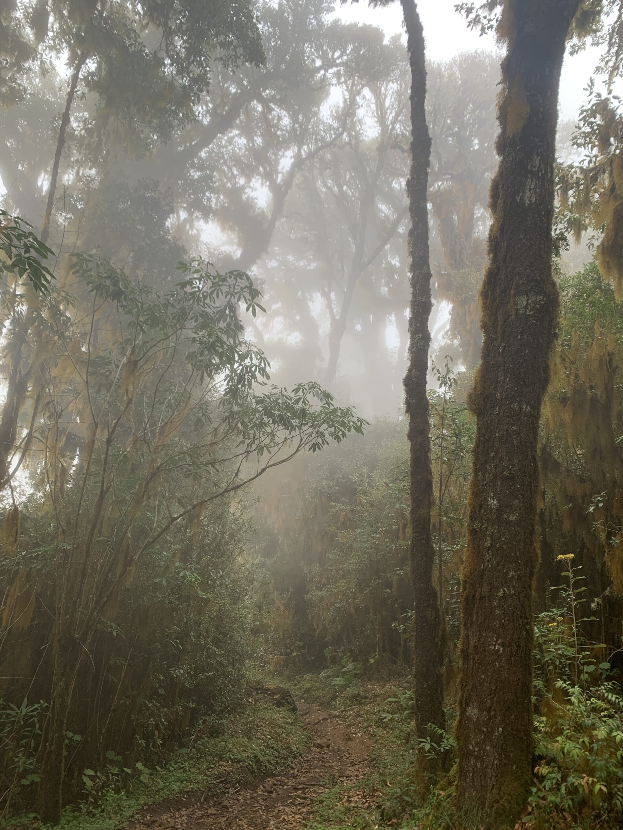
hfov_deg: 53.1
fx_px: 624
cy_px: 415
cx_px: 312
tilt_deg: +10.6
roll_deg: -4.7
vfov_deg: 67.3
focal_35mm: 26
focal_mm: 4.25
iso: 40
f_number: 1.8
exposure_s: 1/121
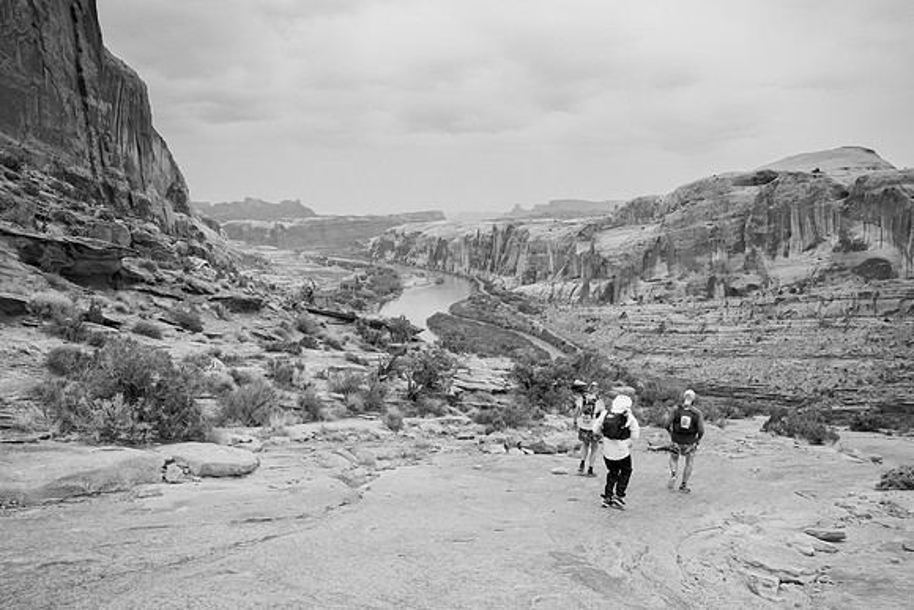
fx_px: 711
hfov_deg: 65.5
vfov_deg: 46.4
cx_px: 457
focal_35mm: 28
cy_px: 305
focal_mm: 28
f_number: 6.3
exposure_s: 1/1000
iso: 2000
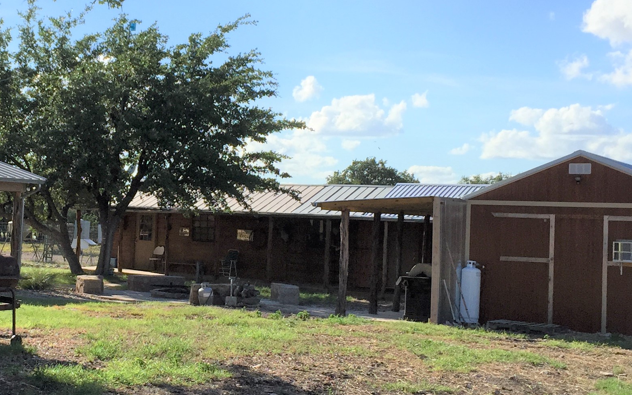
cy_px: 209
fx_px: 1102
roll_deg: -3.3
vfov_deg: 20.3
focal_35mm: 64
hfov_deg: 31.3
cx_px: 143
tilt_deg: +0.3
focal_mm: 4.15
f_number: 2.2
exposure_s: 1/2198
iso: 32
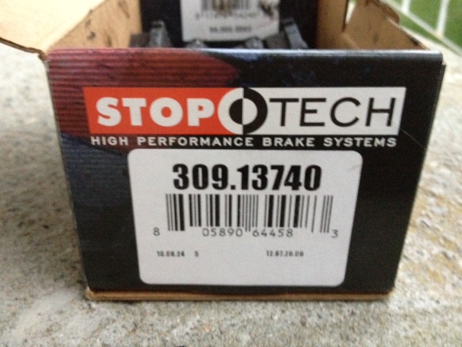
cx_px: 220
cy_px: 166
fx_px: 494
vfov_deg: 38.7
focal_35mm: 37
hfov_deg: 50.1
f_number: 2.4
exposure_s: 1/15
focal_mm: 4.28
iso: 800
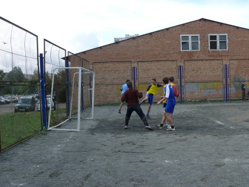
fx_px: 252
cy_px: 94
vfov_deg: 40.7
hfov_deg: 52.6
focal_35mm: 35
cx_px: 124
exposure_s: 1/250
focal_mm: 7.4
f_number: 5.6
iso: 100
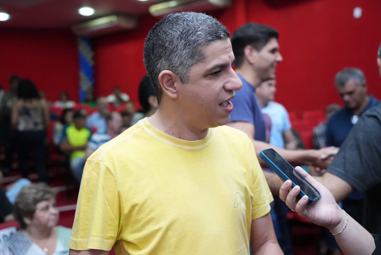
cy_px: 128
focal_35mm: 41
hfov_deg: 47.4
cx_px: 190
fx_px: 434
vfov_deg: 32.7
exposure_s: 1/160
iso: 6400
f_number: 3.2
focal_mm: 41
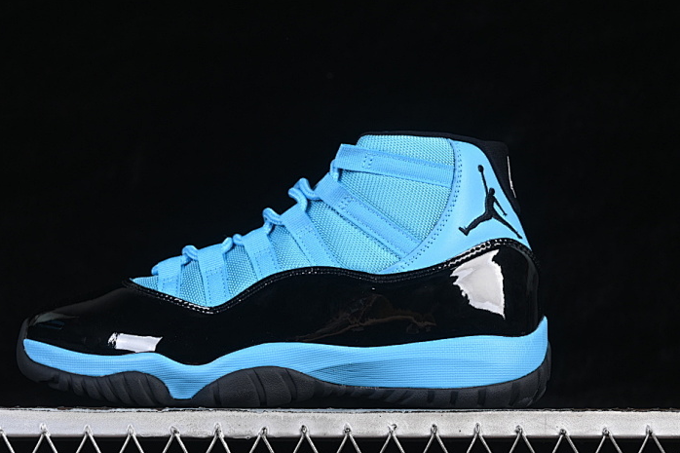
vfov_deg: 15.9
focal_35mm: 86
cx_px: 291
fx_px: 1624
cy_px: 246
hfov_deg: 23.6
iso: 160
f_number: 7.1
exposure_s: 1/80
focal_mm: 50
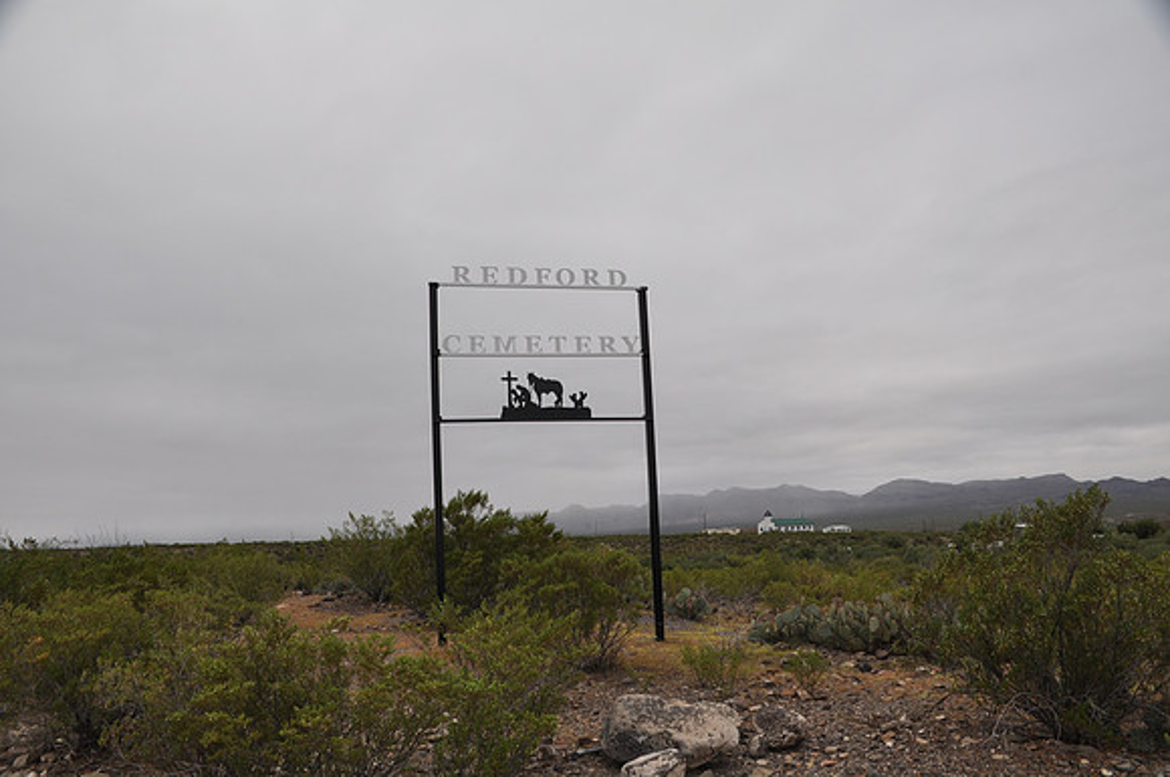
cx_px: 585
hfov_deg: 62.0
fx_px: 974
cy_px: 388
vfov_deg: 43.5
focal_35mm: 30
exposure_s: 1/60
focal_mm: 20
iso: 200
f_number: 8
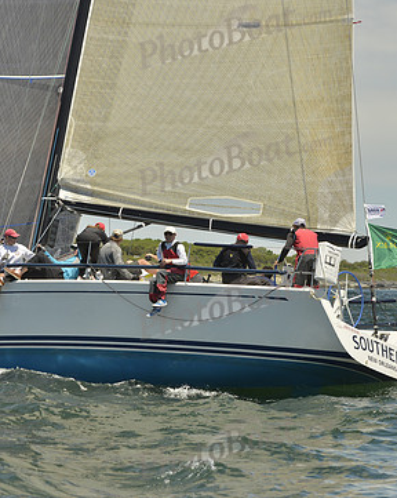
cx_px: 68
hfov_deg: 10.0
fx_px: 2266
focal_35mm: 154
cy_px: 252
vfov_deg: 12.5
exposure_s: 1/1600
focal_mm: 102
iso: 280
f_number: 8
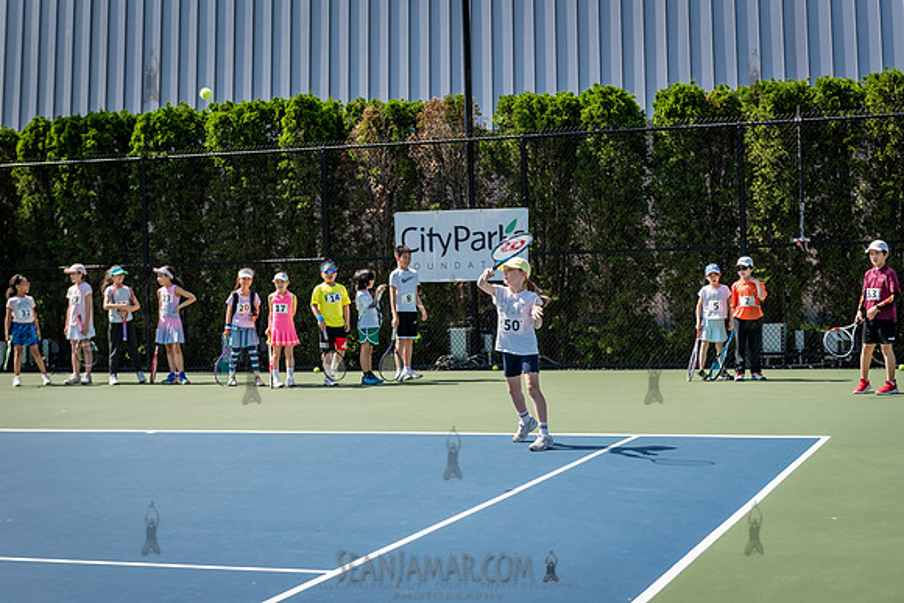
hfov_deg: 31.9
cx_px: 452
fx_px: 1581
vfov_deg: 21.6
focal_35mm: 63
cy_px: 302
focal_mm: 62
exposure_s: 1/1000
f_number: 4.5
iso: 200
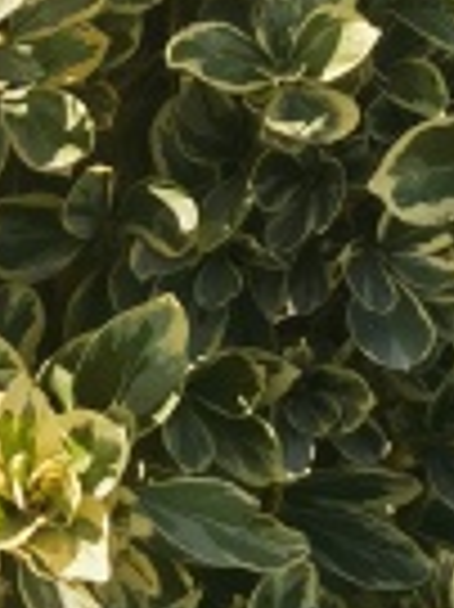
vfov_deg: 9.3
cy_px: 327
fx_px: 3748
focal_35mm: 214
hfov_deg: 6.8
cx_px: -247
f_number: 1.9
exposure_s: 1/1629
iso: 50
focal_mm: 6.67
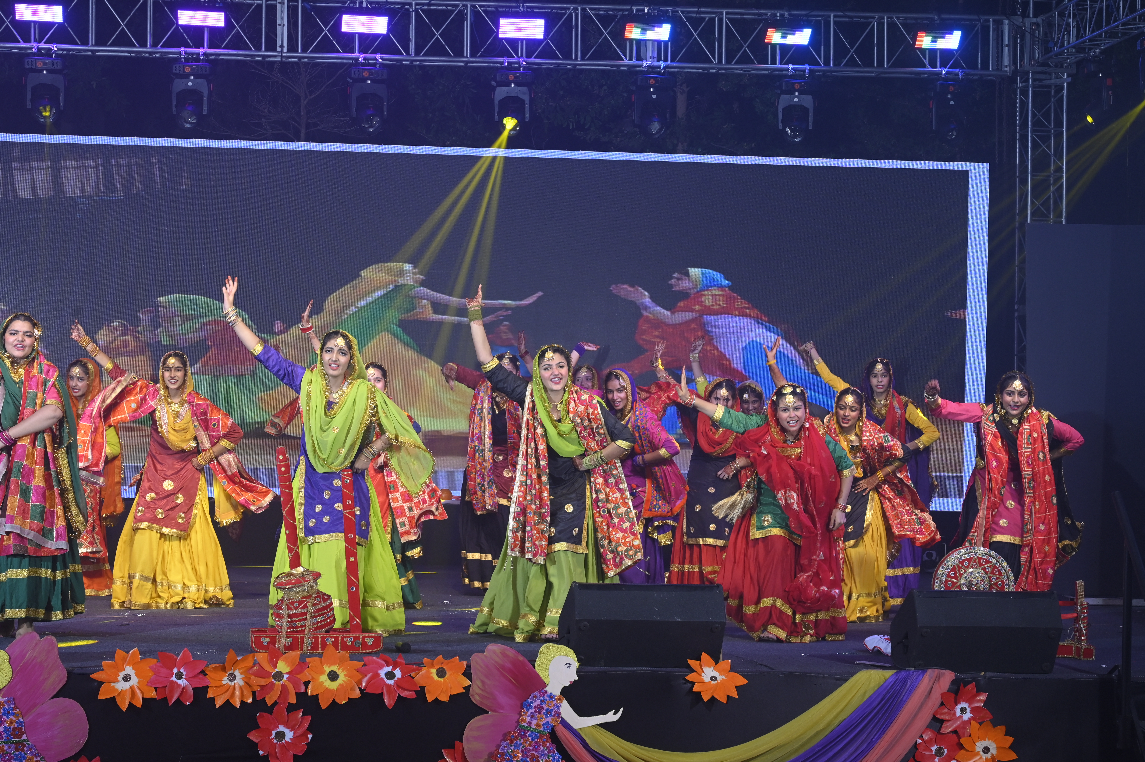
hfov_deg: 28.9
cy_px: 381
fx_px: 2225
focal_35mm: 70
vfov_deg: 19.4
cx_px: 572
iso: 1000
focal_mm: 70
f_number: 9
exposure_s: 1/200
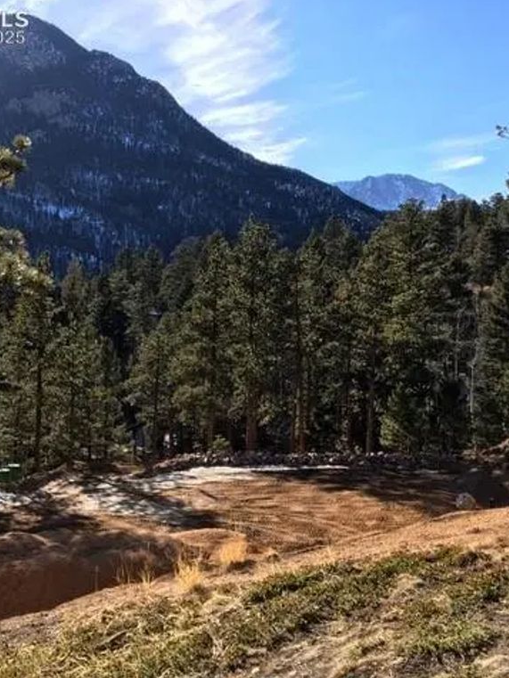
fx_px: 764
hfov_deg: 36.7
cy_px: 337
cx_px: 306
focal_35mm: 39
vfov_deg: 47.9
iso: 25
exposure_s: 1/777
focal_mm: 4.15
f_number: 2.2
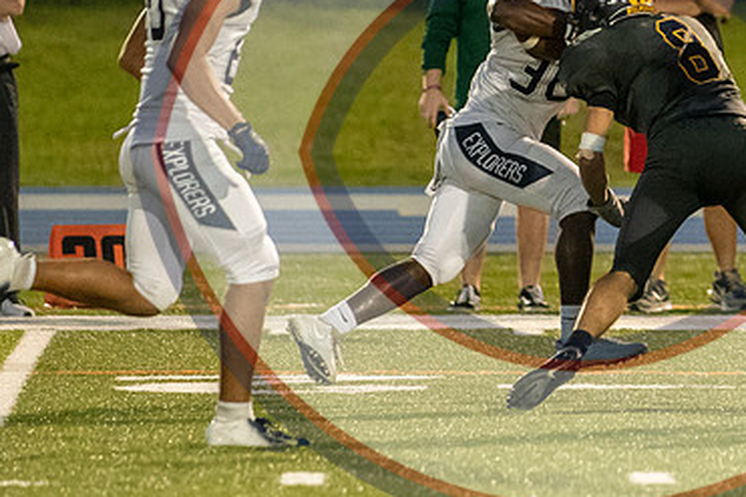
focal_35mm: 684
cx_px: 840
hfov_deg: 3.0
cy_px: 33
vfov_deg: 2.0
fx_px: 14167
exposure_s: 1/1600
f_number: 2.8
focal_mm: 200
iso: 9000
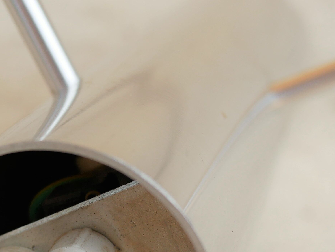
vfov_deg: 14.5
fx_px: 959
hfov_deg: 19.7
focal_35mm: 99
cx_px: 104
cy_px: 292
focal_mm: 20
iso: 200
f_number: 3.2
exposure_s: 1/320
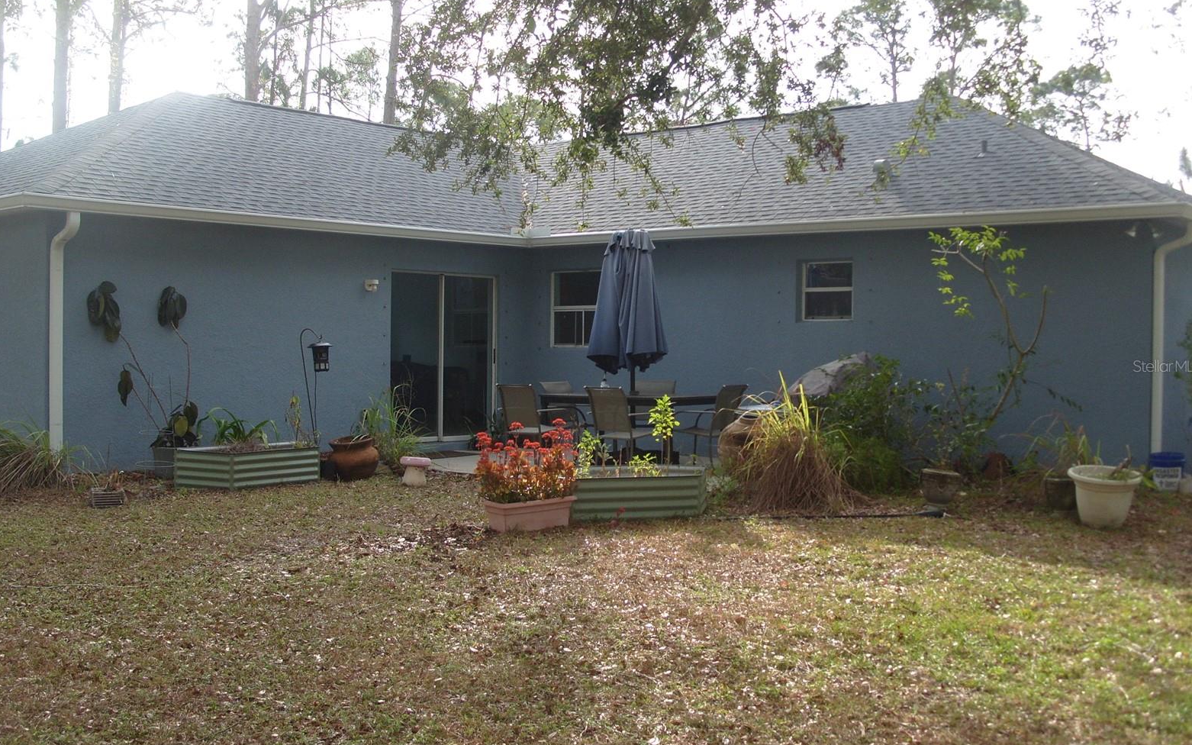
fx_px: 1234
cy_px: 366
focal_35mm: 38
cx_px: 594
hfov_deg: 51.5
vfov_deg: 33.6
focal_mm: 7.8
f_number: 2.8
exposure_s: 1/750
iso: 80
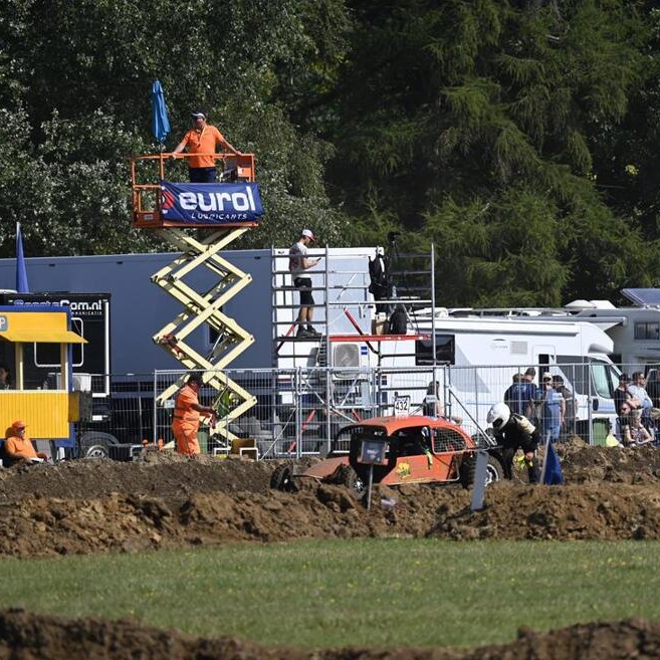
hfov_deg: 3.4
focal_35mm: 513
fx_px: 11066
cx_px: 470
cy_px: 330
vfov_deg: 3.4
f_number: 6.3
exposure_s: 1/2500
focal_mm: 400
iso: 400
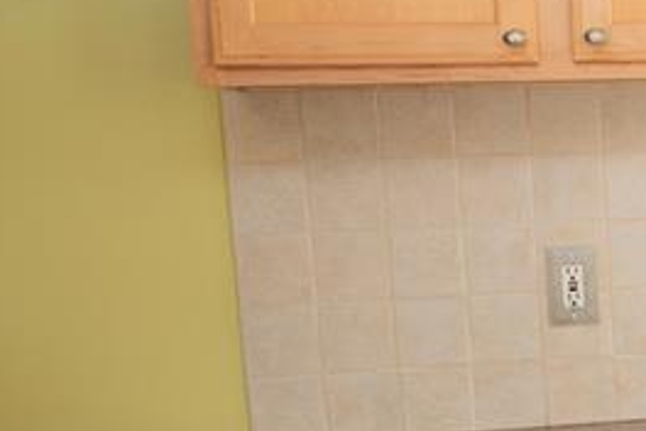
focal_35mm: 93
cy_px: 349
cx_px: 1199
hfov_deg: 17.4
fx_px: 1669
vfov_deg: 14.6
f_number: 5.6
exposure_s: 1/200
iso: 1250
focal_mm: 24
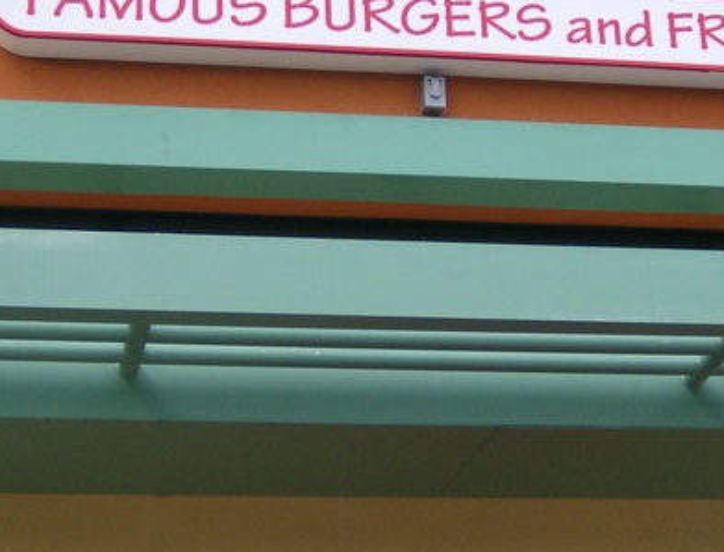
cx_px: 413
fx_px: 1978
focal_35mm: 94
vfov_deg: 15.8
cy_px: 176
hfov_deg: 20.7
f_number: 3.1
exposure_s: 1/324
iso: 100
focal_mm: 7.7
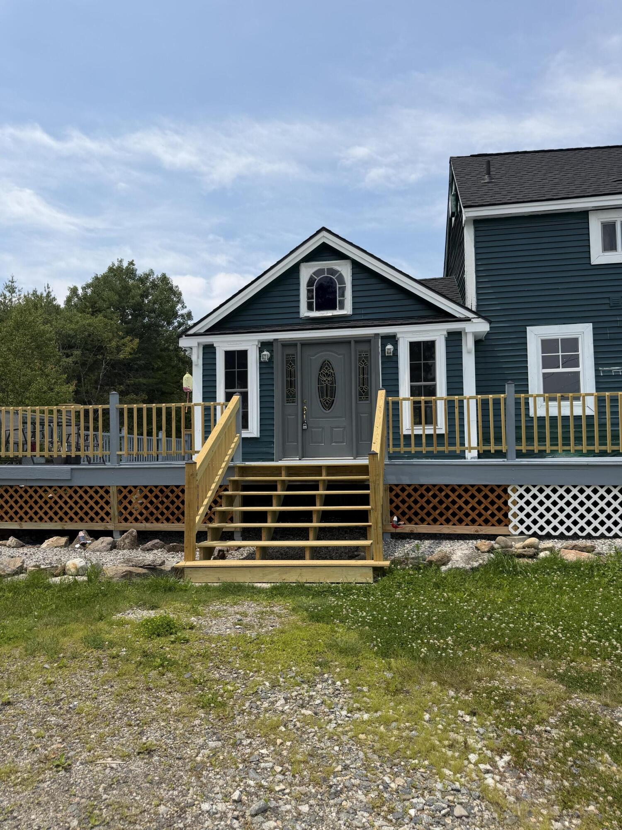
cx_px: 311
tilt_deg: +0.9
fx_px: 575
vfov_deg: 71.6
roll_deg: +1.5
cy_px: 415
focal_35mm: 24
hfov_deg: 56.8
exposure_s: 1/5319
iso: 80
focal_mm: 6.76
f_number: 1.78
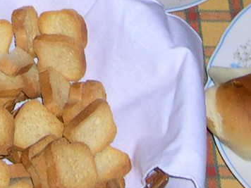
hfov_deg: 11.2
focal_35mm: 171
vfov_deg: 8.2
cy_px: -211
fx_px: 1240
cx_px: -85
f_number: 2.8
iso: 100
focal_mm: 8
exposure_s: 1/60
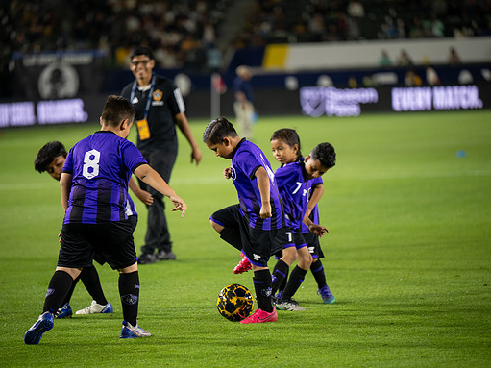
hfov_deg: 10.4
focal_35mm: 191
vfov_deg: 7.8
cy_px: 183
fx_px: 2709
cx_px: 243
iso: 400
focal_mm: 175
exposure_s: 1/200
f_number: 2.8
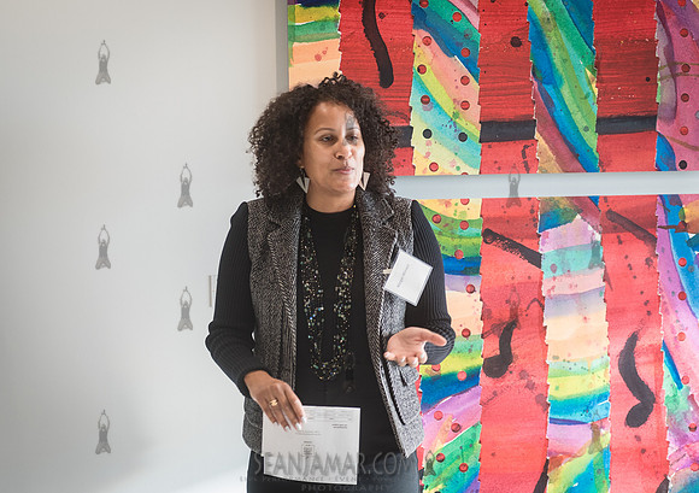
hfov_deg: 20.5
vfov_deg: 14.6
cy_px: 227
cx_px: 340
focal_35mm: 98
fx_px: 1930
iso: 500
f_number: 4
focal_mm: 86
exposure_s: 1/125
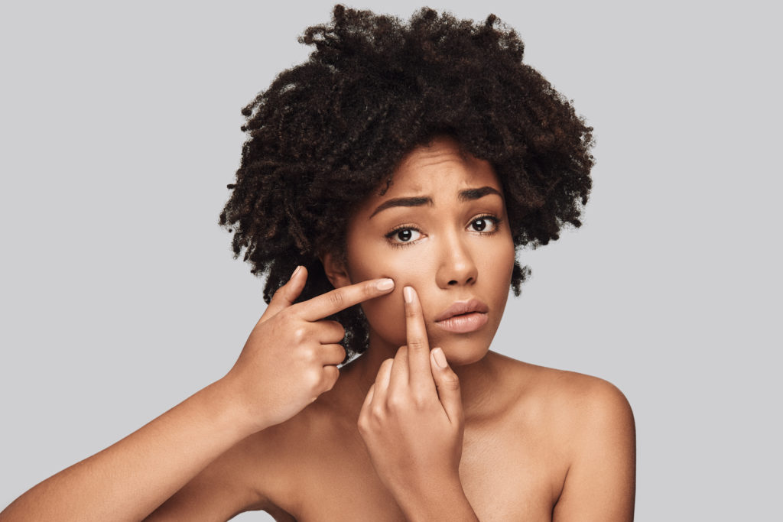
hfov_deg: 41.1
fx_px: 1044
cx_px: 392
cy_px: 261
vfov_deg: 28.1
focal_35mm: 48
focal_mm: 48
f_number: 7.1
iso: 200
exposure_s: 1/125
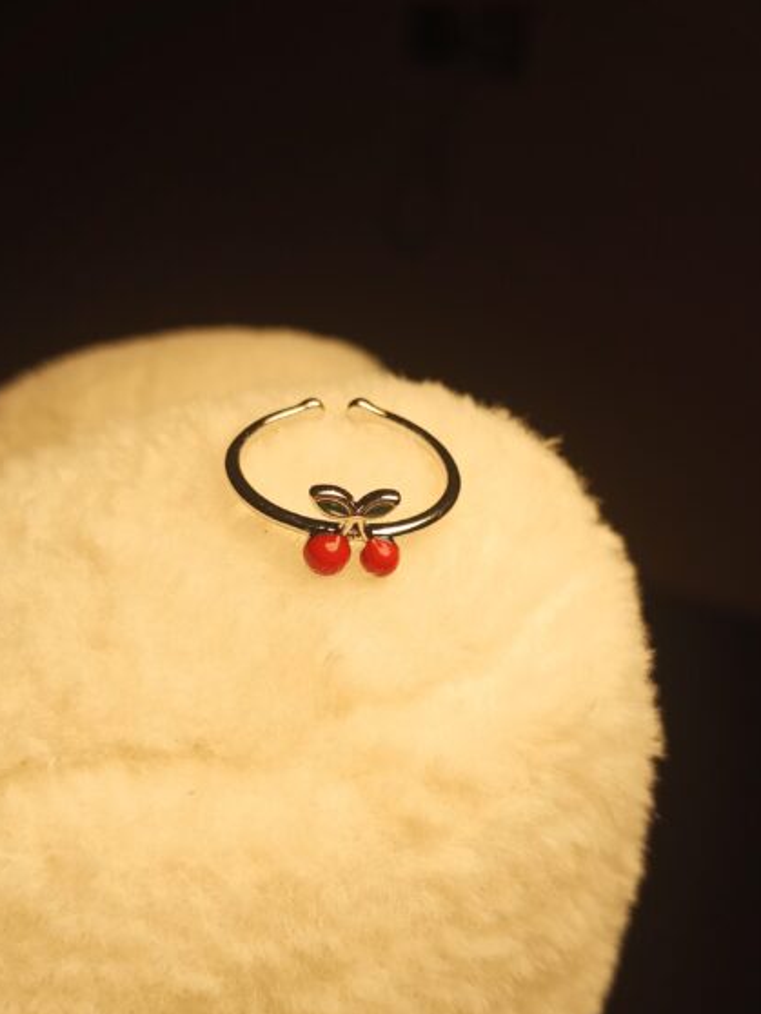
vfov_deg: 49.0
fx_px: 1113
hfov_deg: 37.7
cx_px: 380
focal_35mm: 38
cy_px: 504
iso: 80
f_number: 1.8
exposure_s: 1/100
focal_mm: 3.98
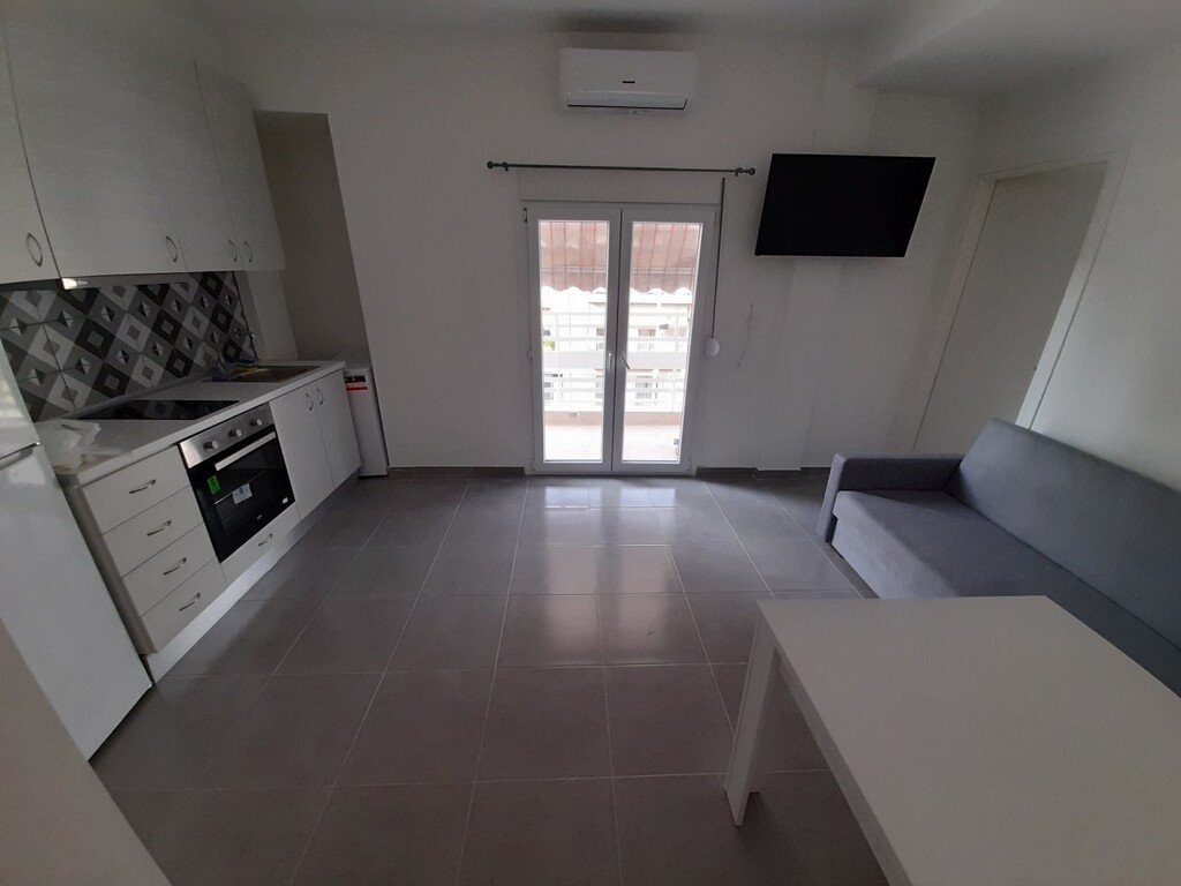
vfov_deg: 89.9
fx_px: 444
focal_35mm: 13
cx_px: 590
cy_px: 443
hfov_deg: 106.2
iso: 250
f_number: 2.2
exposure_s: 1/50
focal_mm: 1.42
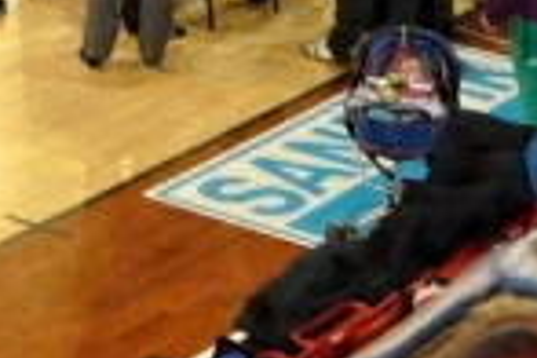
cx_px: -515
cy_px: -729
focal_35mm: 182
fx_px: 2708
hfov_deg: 10.5
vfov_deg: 6.8
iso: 2500
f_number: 5.6
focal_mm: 17
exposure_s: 1/60
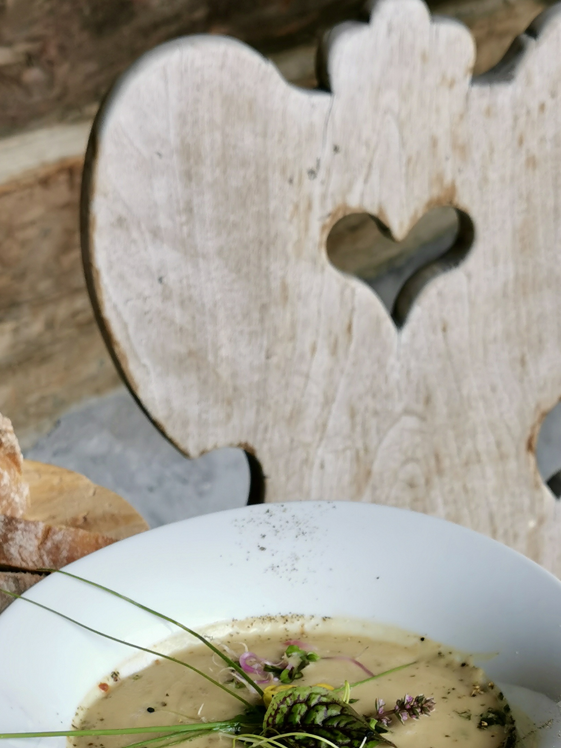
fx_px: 2096
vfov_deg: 20.0
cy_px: 630
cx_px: 301
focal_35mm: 97
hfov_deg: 15.2
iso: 50
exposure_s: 1/384
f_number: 1.6
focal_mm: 5.56
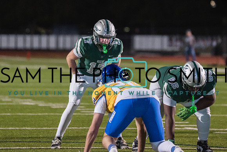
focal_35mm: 310
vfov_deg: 4.4
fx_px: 1953
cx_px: 107
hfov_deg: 6.7
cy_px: 34
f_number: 2.8
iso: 3200
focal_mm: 200
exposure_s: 1/1000
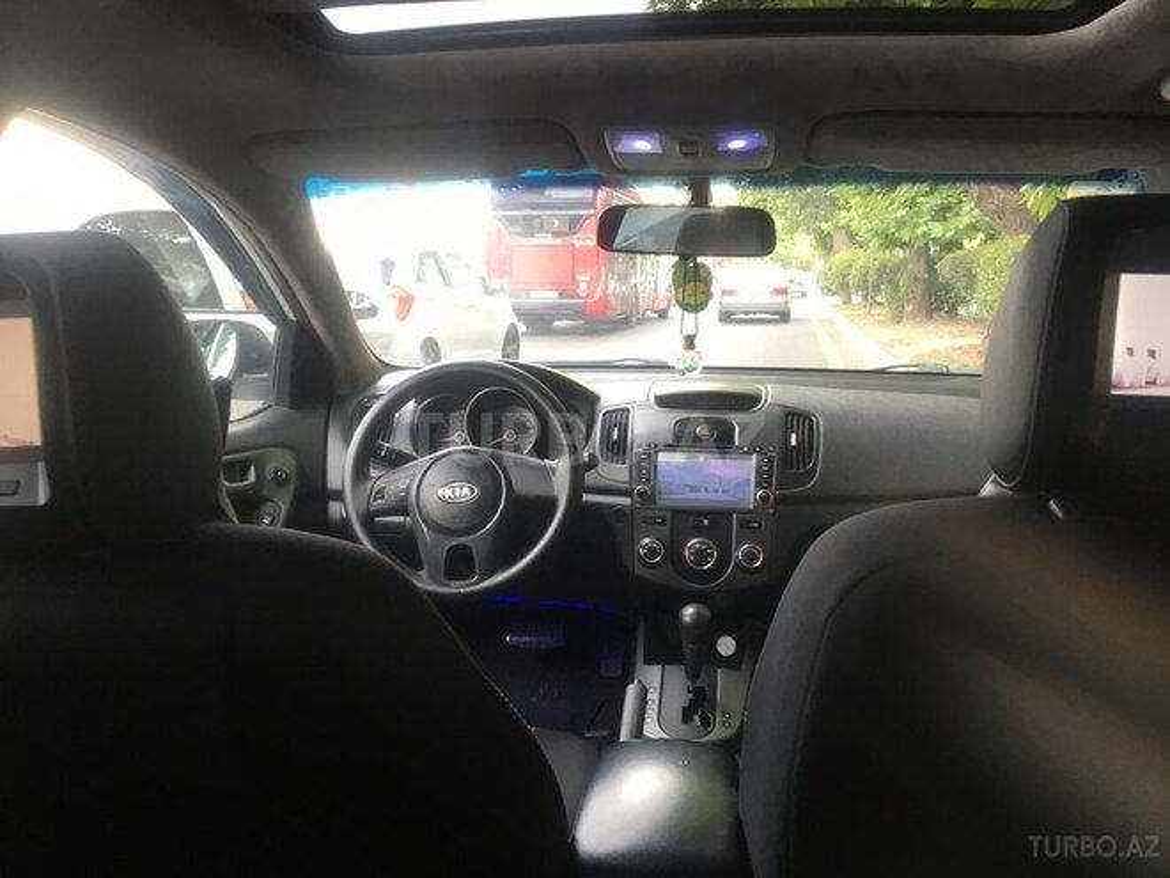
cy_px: 439
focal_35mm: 29
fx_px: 980
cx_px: 585
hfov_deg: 61.7
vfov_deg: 48.2
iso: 32
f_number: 2.2
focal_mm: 4.15
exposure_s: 1/33
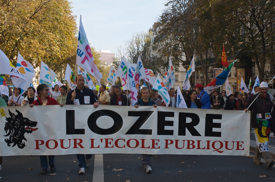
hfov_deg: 39.0
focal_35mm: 51
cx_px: 138
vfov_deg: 26.3
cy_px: 91
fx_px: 389
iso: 200
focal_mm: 34
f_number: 7.1
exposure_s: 1/200
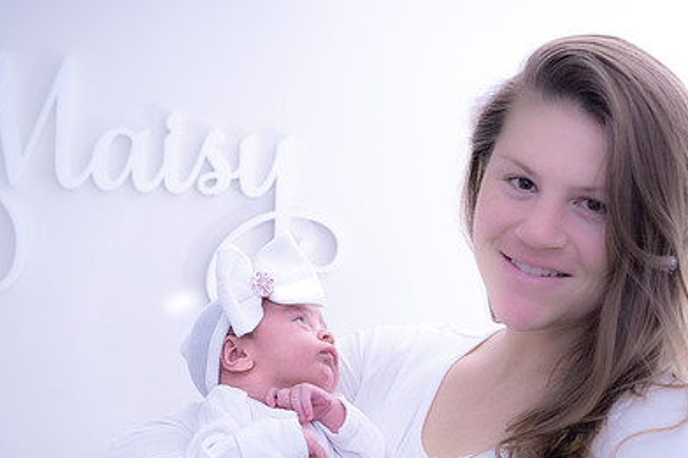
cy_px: 311
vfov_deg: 18.3
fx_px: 1414
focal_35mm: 74
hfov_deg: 27.3
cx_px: 291
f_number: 5.6
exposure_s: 1/125
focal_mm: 50
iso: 1600
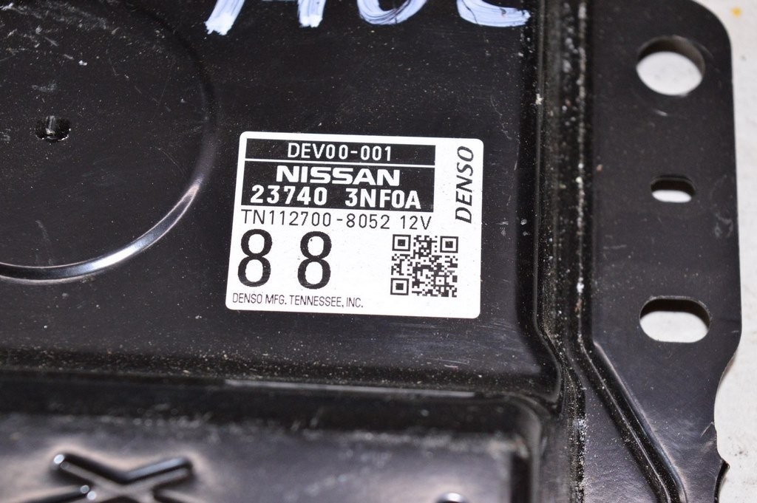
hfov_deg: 24.6
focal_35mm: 82
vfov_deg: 16.5
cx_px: 378
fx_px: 1733
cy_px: 252
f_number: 8
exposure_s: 1/160
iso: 1600
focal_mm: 55
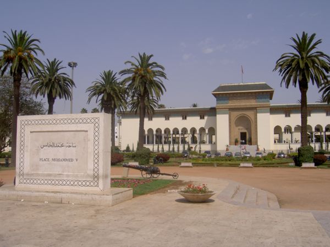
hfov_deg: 54.0
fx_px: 324
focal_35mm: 34
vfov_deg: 41.8
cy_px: 124
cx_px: 165
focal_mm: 5.6
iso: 50
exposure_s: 1/1000
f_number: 4.7
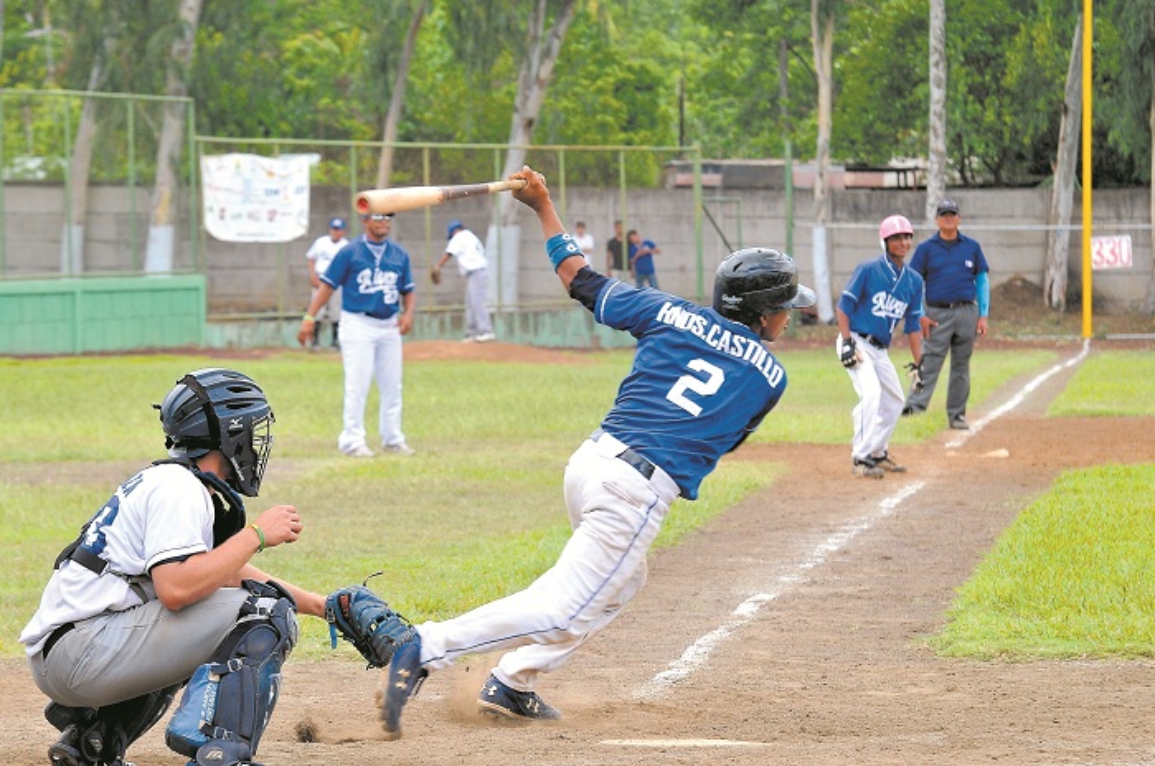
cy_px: 383
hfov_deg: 9.5
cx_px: 578
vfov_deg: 6.3
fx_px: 6965
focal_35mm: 218
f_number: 7.1
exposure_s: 1/400
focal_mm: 145
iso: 560
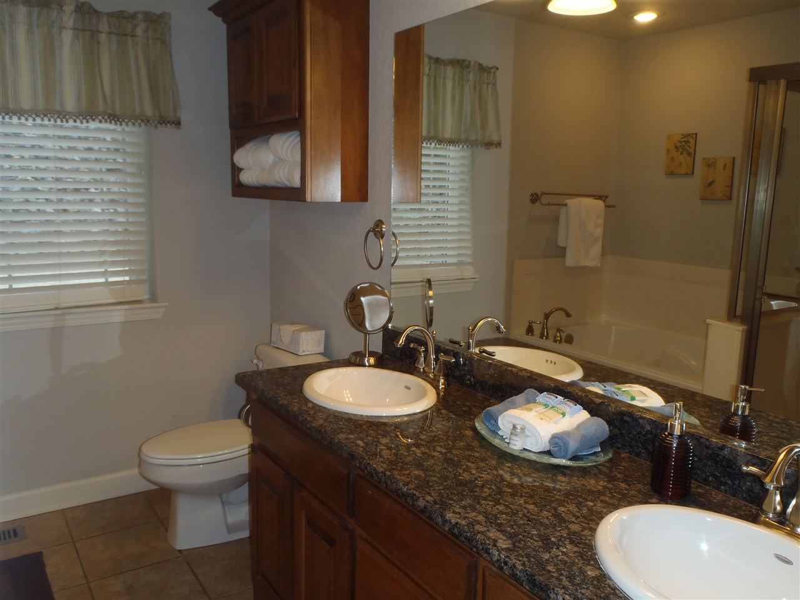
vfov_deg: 49.7
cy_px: 300
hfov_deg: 63.4
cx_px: 400
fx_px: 647
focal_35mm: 28
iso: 125
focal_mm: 5
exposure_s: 1/30
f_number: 3.9
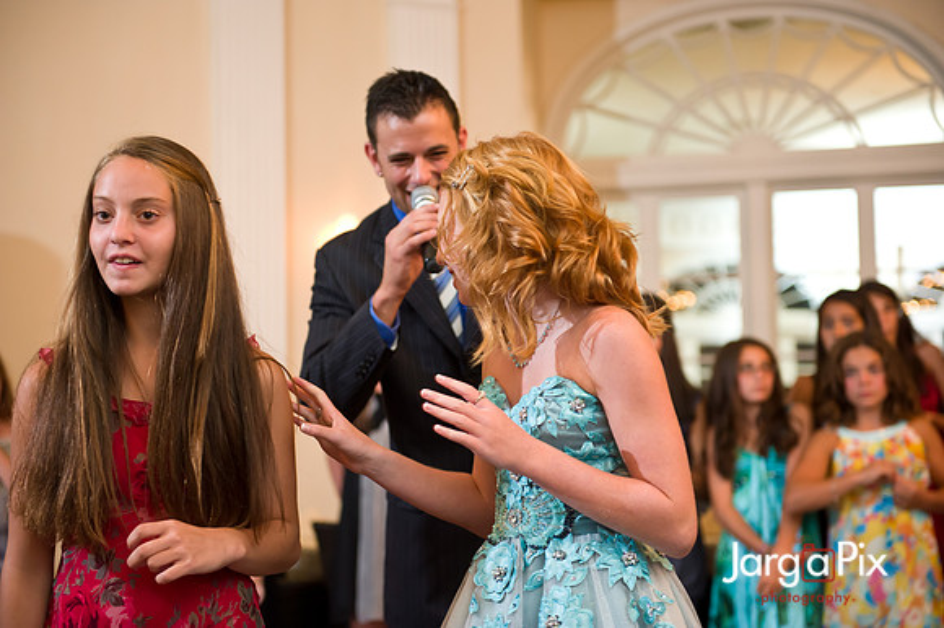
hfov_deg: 28.9
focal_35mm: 70
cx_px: 472
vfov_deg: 19.4
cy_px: 314
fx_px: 1834
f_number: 3.2
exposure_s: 1/125
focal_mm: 70
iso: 1600
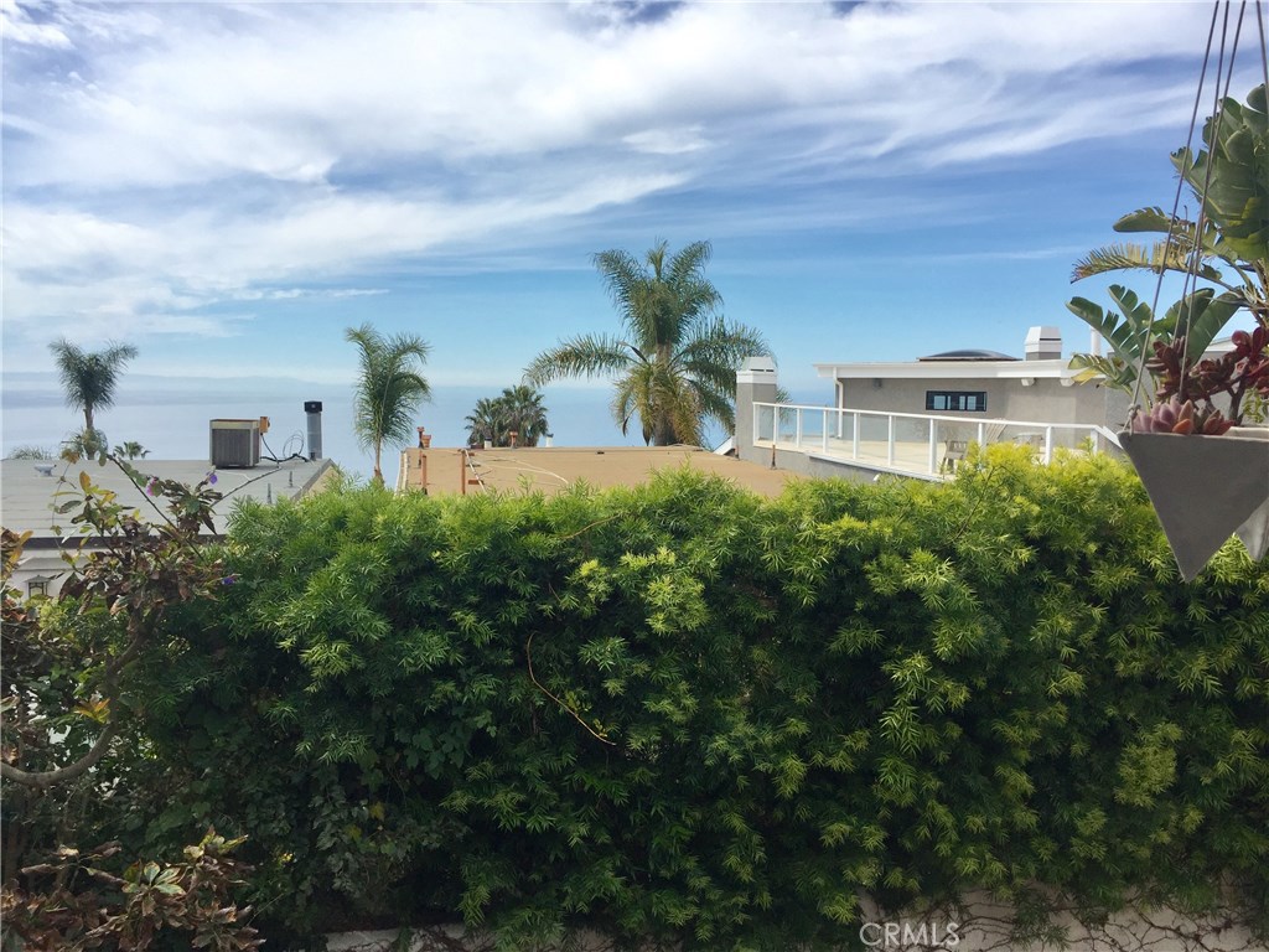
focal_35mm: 29
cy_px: 476
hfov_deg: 61.7
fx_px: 1063
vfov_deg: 48.2
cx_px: 634
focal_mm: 4.15
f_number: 2.2
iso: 32
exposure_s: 1/2326
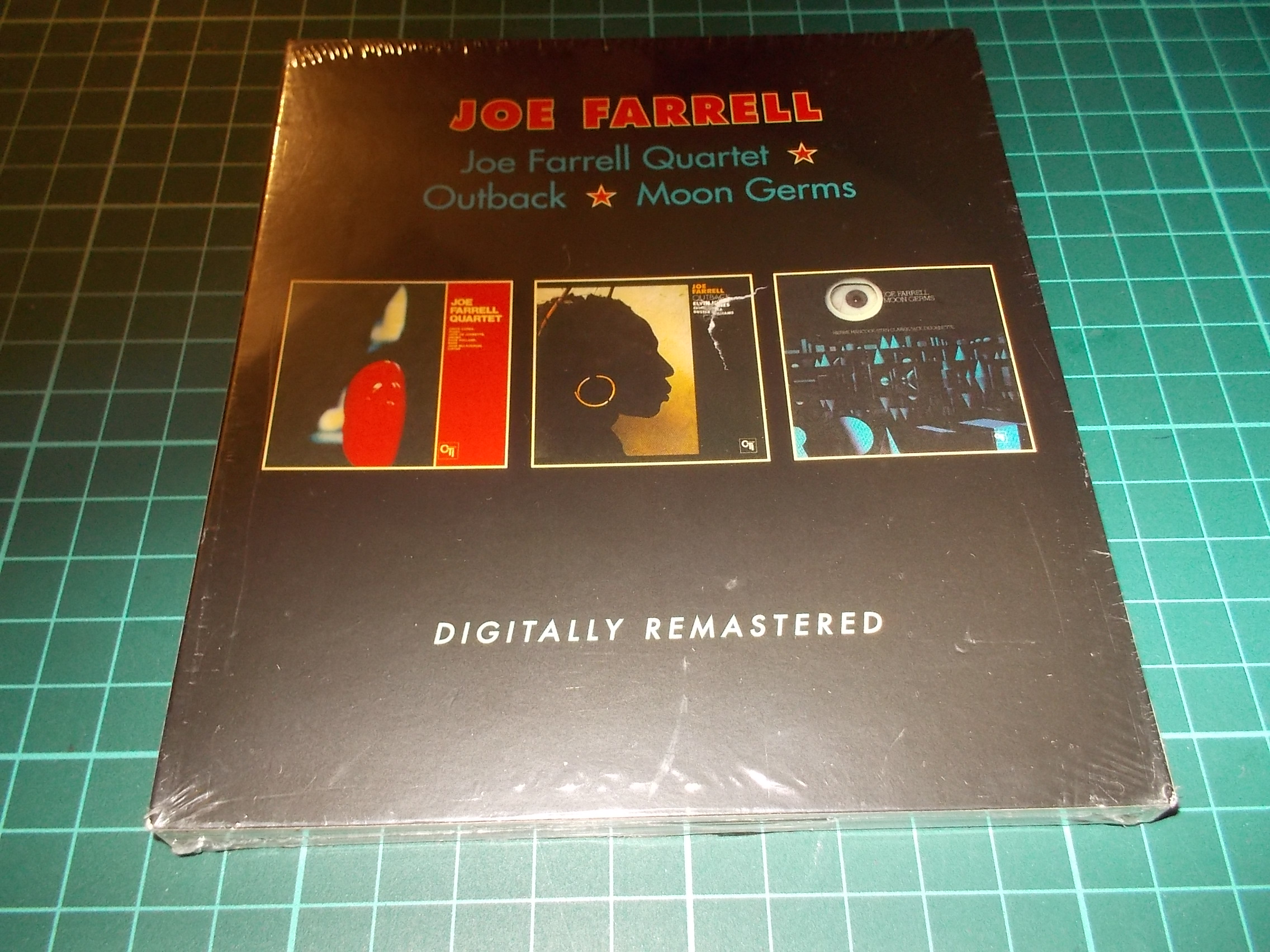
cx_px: 635
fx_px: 1064
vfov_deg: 48.2
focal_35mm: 29
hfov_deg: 61.7
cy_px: 476
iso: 200
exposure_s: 1/30
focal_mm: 4.1
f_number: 3.3
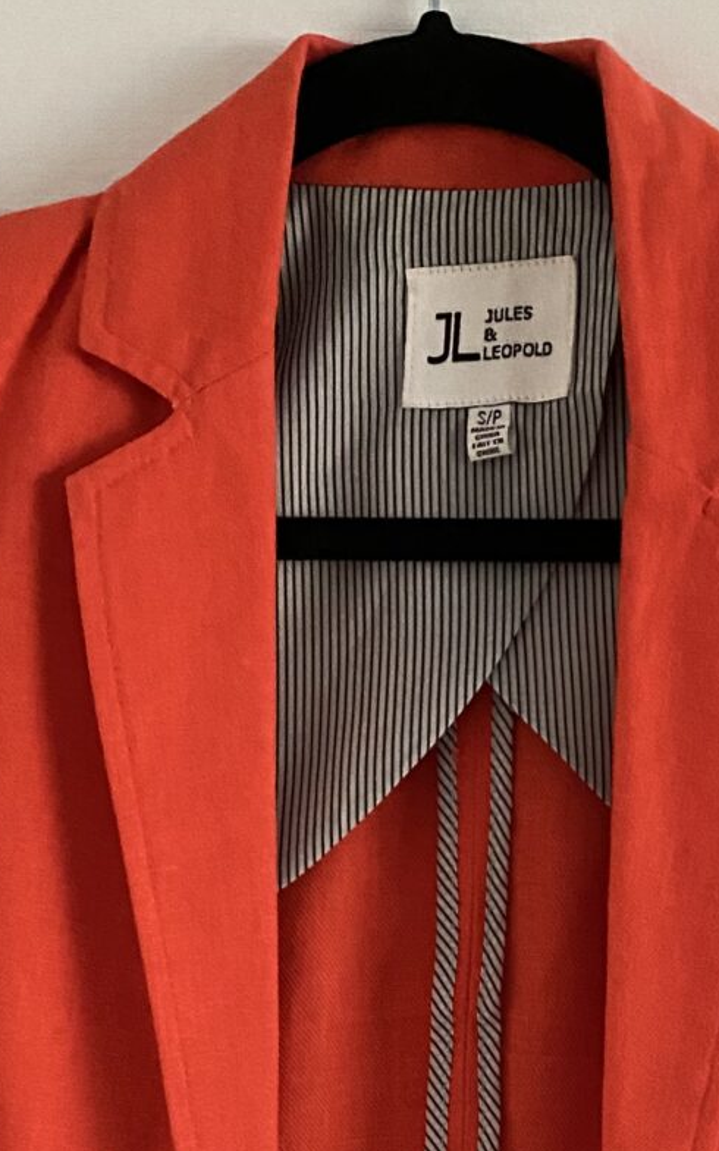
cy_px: 1170
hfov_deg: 18.0
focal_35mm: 72
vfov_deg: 26.9
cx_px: 494
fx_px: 2257
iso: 800
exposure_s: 1/30
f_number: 1.8
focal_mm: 4.25
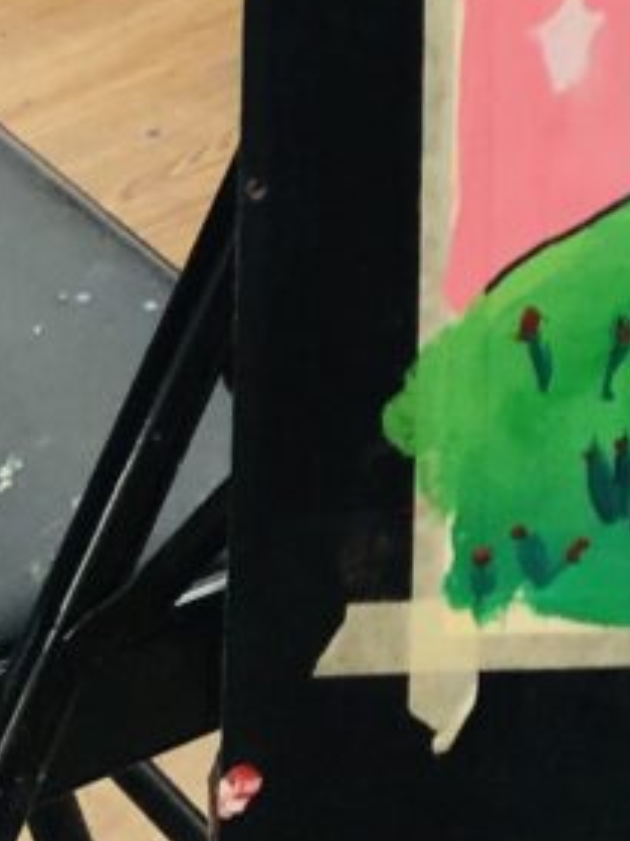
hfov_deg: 10.5
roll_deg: +0.7
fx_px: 3254
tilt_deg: -8.6
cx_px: 1055
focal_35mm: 134
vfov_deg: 12.5
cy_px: -975
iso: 20
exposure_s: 1/33
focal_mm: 4
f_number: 1.8
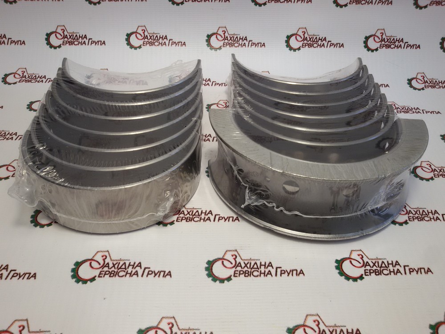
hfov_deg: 58.4
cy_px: 167
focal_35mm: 31
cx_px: 222
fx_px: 399
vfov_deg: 45.4
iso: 40
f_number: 2.4
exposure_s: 1/100
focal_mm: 2.93
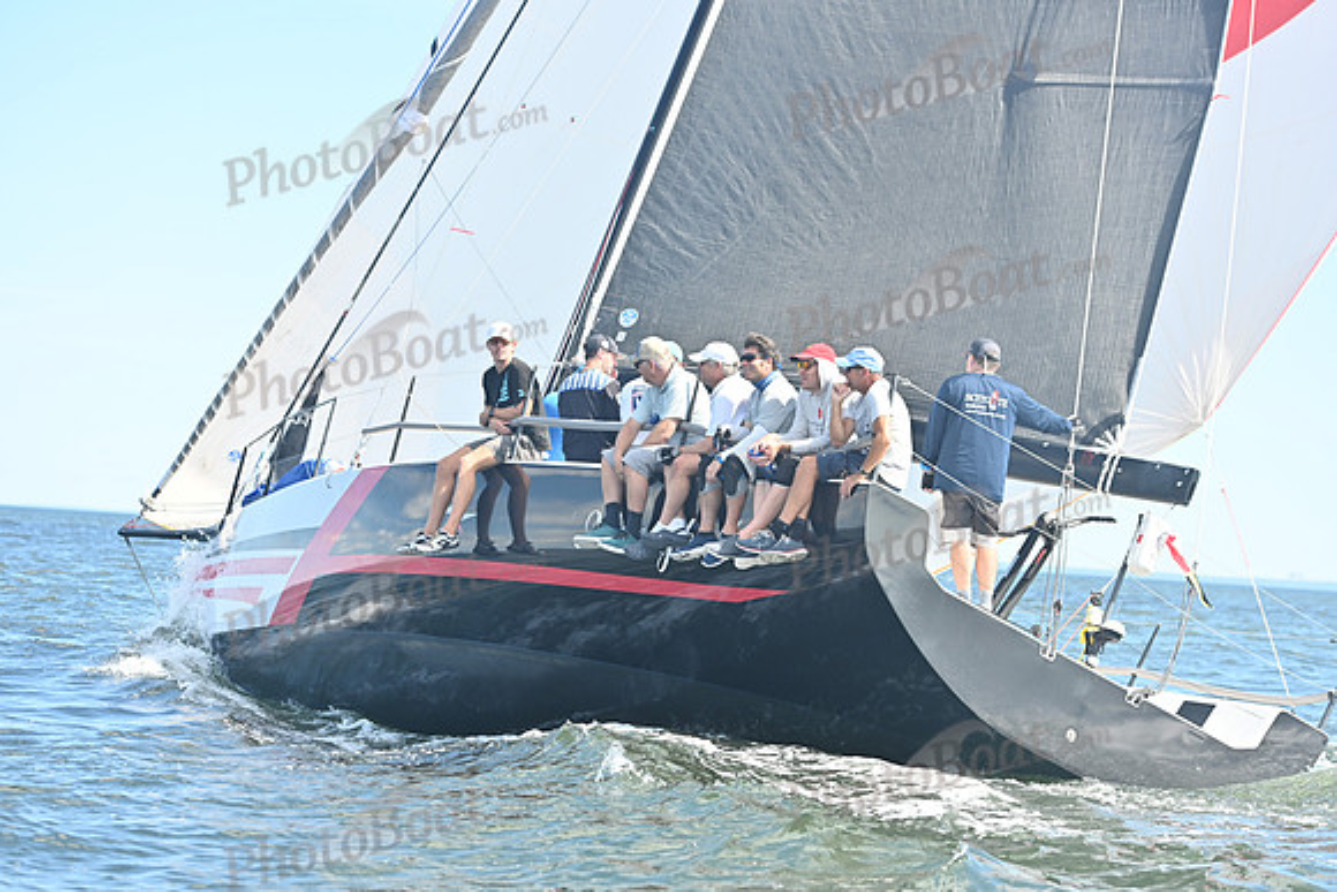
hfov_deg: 21.5
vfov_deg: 14.4
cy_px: 446
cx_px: 668
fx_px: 3529
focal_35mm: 95
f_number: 4.5
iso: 250
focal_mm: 95
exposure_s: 1/1000
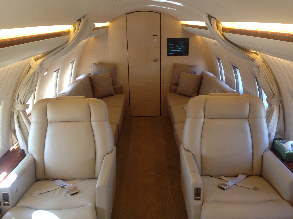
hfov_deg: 55.4
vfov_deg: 42.9
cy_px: 110
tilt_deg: -19.5
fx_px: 279
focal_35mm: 33
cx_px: 146
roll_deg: +1.7
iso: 50
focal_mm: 4.12
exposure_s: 1/30
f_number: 2.4
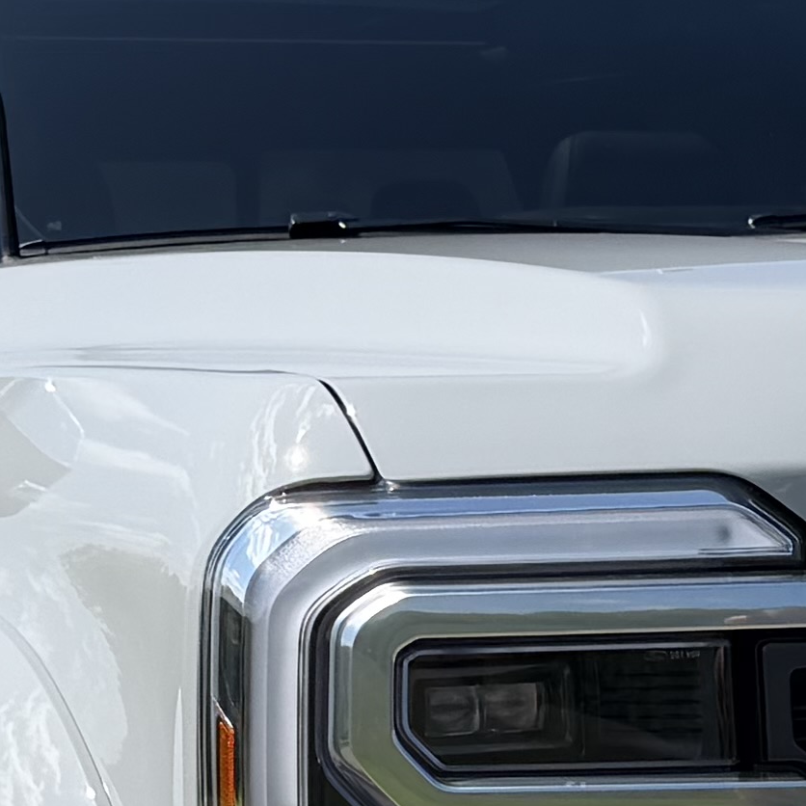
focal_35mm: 145
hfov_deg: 12.0
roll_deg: -0.6
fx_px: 3820
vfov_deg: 11.9
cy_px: 815
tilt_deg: -3.1
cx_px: 454
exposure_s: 1/5319
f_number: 1.78
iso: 80
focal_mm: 6.76
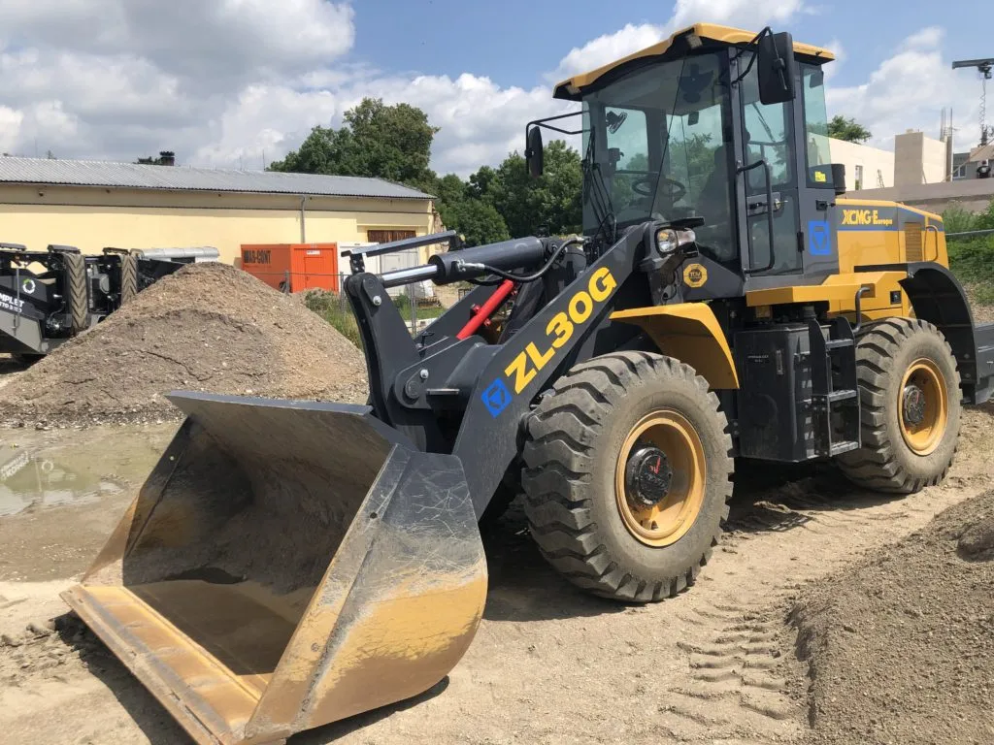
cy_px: 372
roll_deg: +2.5
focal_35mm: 28
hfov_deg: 63.4
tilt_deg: -6.5
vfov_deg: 49.7
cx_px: 497
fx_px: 804
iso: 20
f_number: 1.8
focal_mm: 4
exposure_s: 1/2208
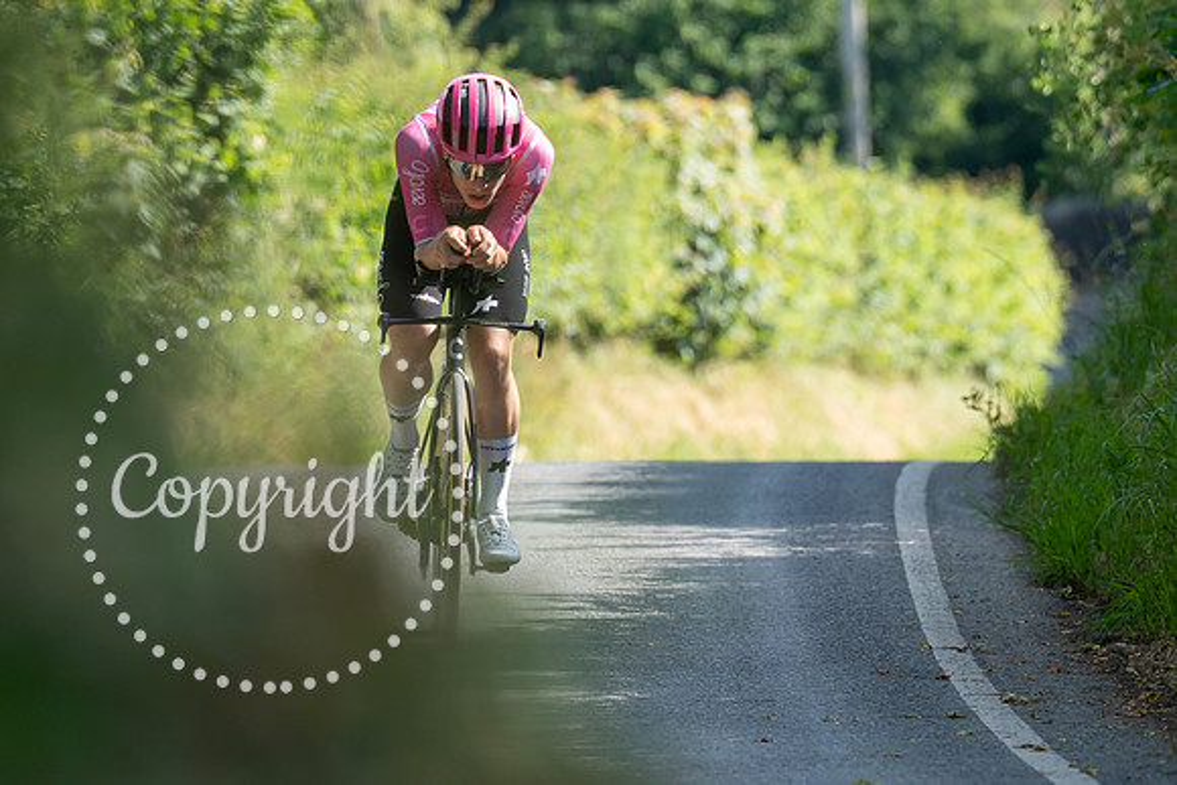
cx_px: 453
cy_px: 522
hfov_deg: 4.1
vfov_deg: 2.7
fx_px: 16396
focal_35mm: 501
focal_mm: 194
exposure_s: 1/1000
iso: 400
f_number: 3.5
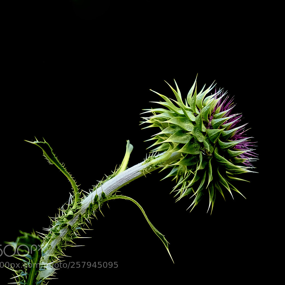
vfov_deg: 11.3
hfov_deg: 11.3
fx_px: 1434
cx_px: 193
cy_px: 143
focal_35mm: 154
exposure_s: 1/250
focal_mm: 80
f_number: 2.8
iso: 200
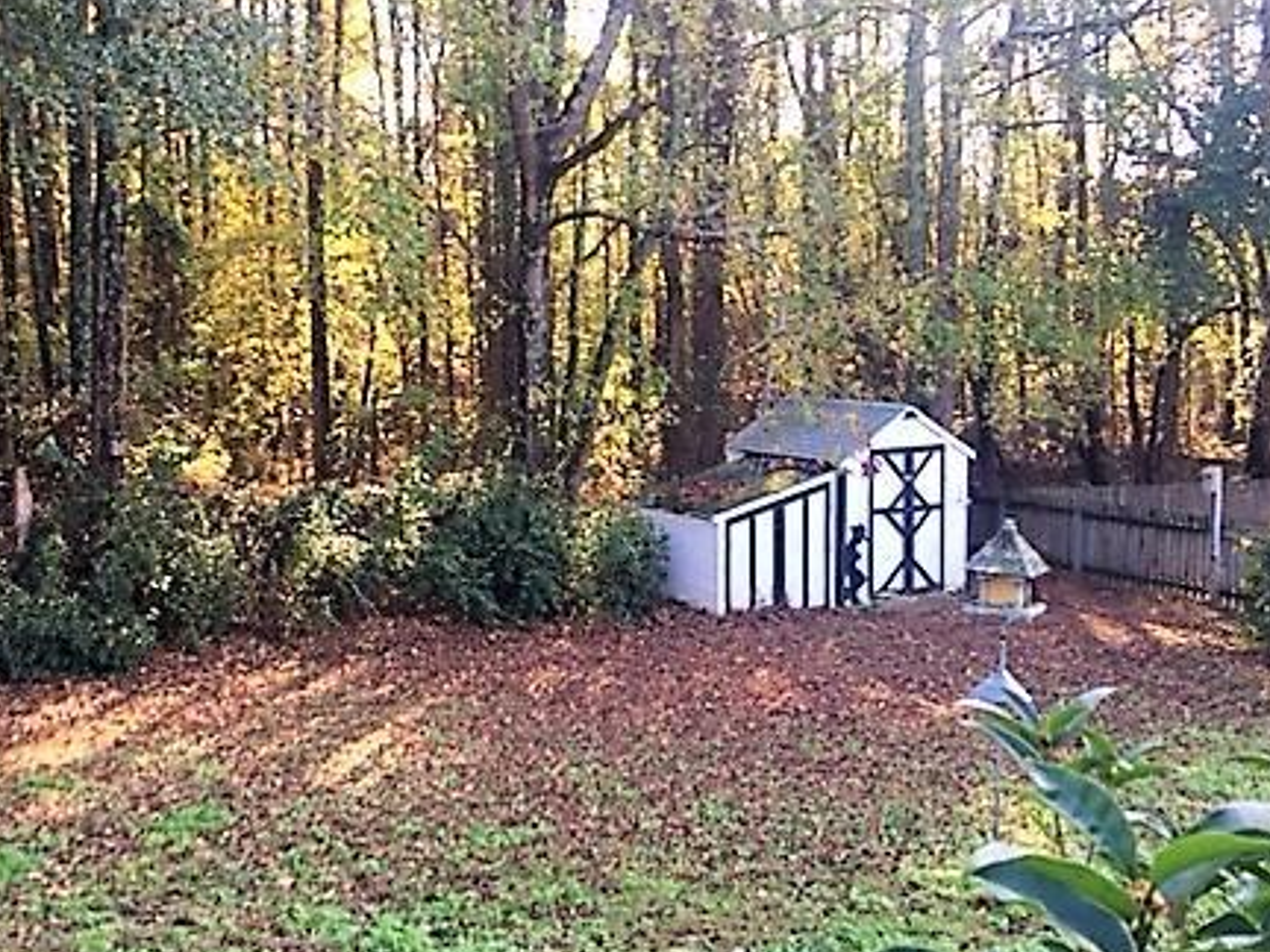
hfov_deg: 43.7
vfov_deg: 33.5
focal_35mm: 43
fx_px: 1578
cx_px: 529
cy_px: 411
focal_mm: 4.15
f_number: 2.2
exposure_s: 1/120
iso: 40
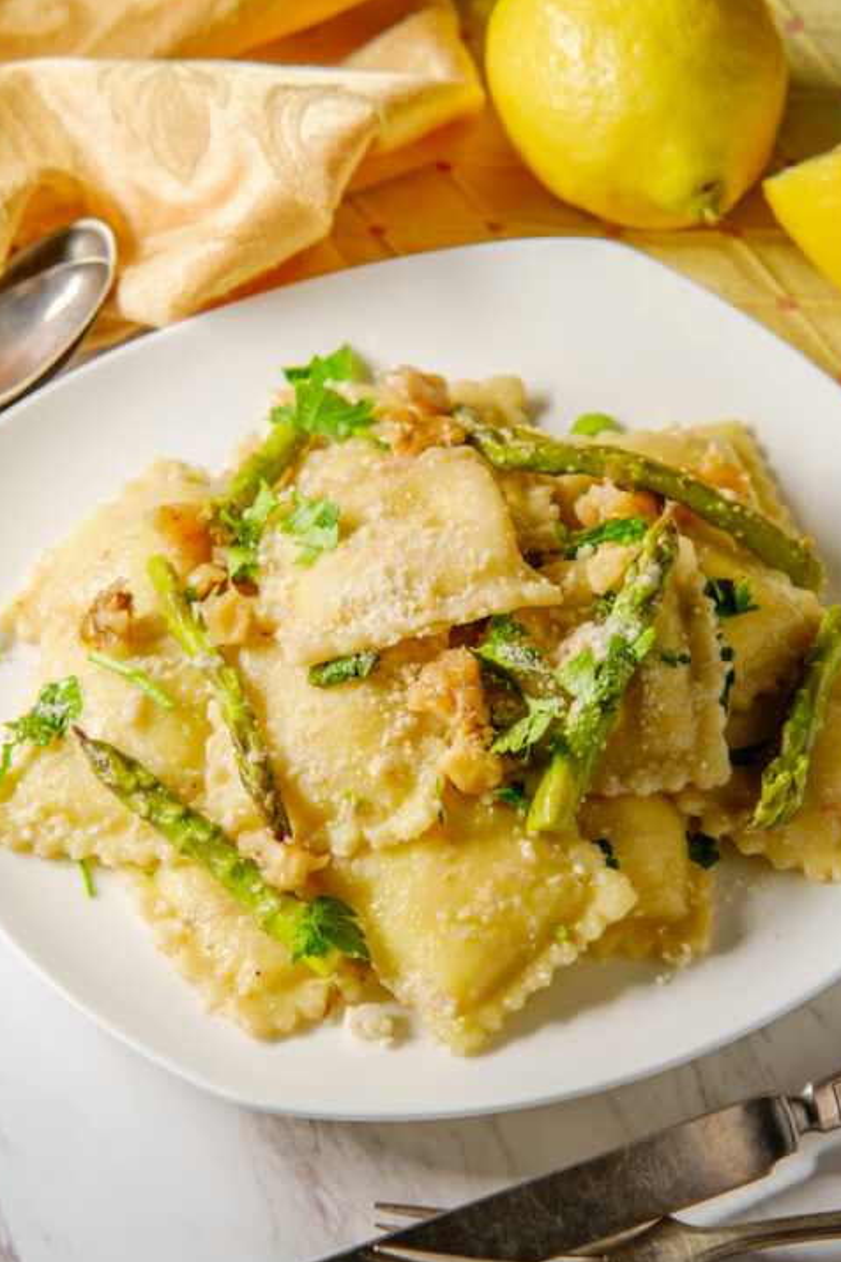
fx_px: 2663
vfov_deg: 26.6
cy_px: 774
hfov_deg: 17.9
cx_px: 446
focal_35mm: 76
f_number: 5.6
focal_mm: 35
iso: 320
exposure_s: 1/125
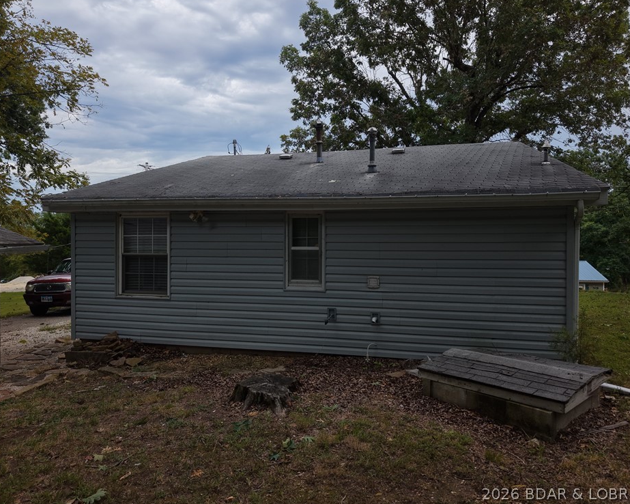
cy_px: 243
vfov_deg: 54.9
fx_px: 485
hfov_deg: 66.0
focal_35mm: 26
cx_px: 318
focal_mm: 8.67
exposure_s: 1/20
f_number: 1.8
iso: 190
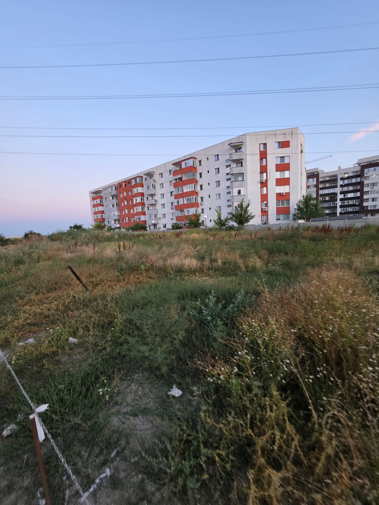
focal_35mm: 13
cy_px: 252
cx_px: 190
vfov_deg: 106.2
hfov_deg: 89.9
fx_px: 190
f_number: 1.9
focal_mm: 2.2
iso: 160
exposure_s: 1/100
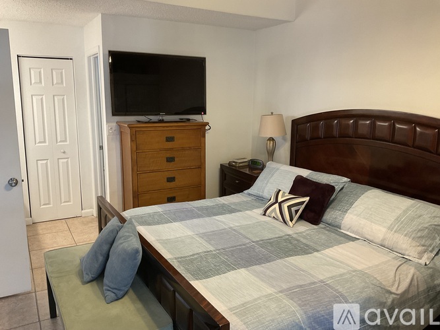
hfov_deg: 61.7
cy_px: 165
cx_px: 220
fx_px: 369
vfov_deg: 48.2
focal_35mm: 29
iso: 100
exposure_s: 1/60
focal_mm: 3
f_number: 1.8
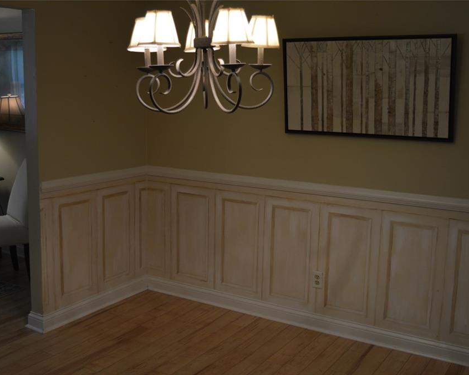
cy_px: 188
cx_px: 224
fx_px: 591
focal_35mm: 43
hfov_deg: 43.3
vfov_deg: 35.2
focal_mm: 25
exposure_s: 1/60
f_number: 4
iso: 400
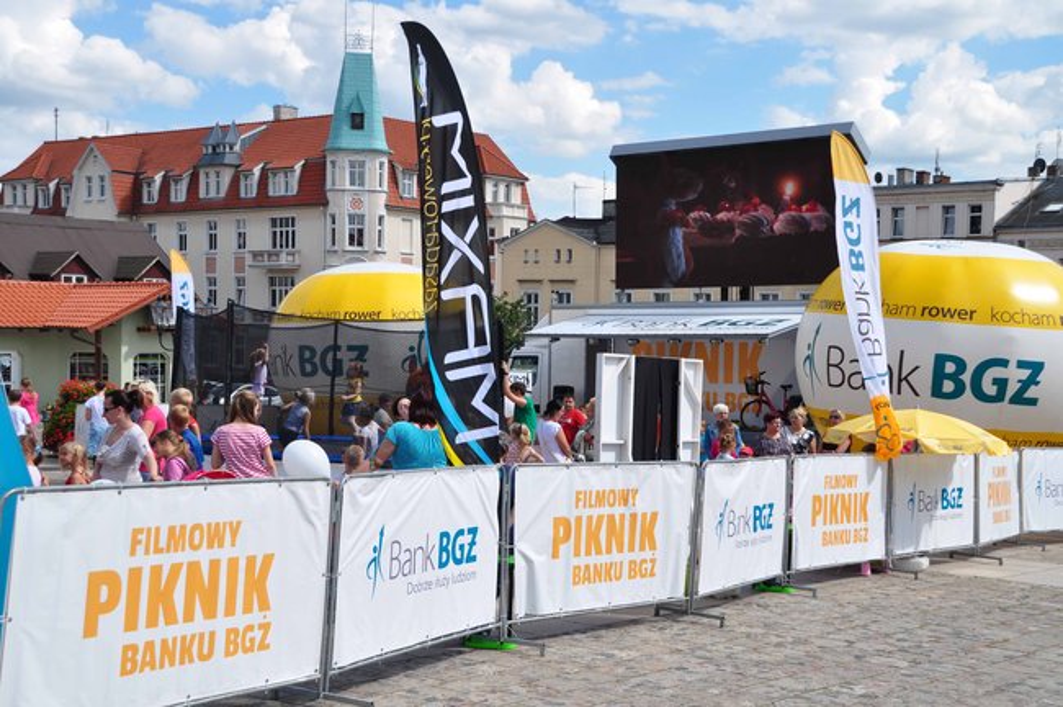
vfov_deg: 28.0
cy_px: 354
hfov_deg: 41.2
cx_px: 532
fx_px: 1416
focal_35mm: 48
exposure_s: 1/400
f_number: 11
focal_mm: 32
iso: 200
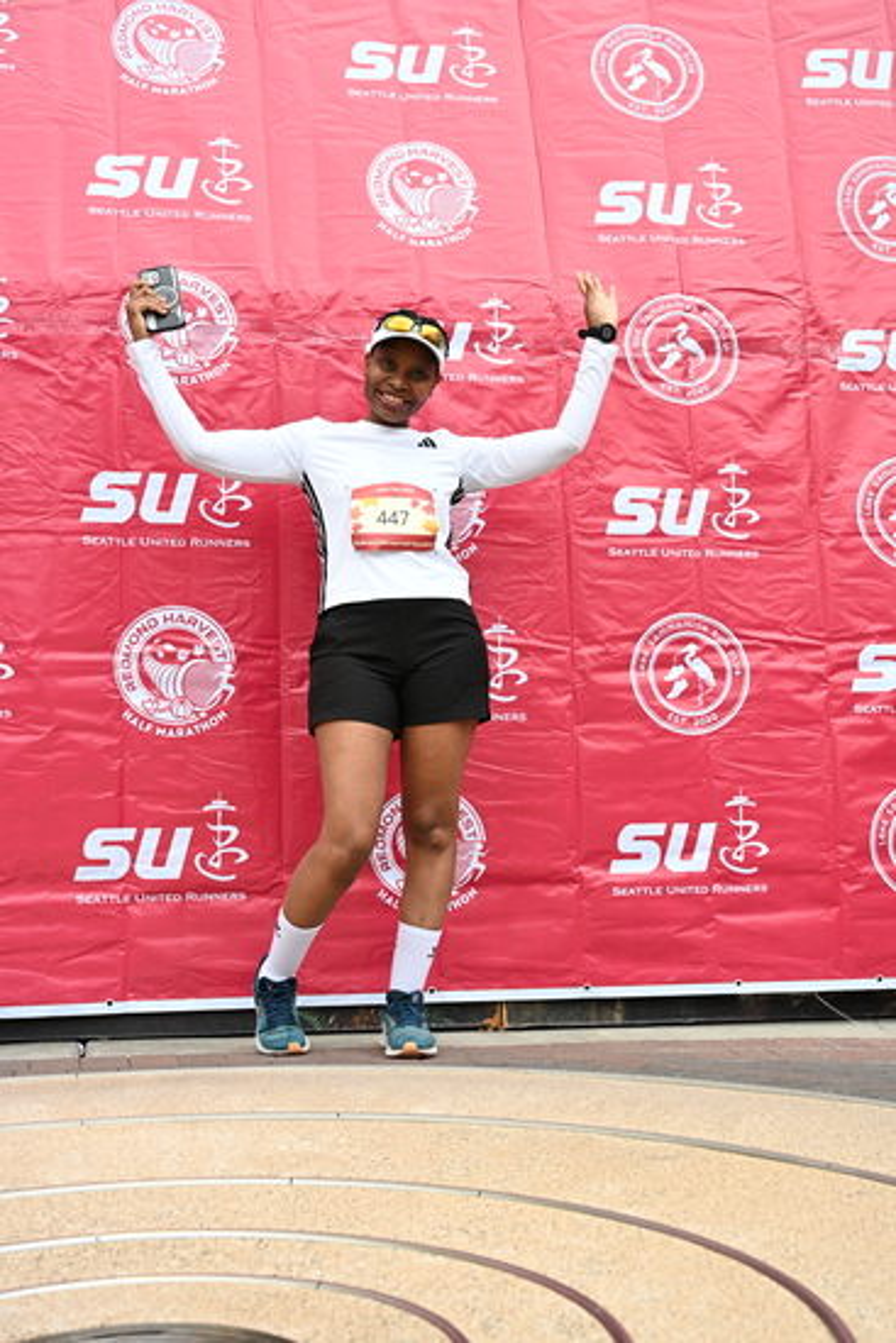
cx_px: 448
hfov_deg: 29.9
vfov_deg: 43.6
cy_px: 672
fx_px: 1679
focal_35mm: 45
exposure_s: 1/400
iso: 2000
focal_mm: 45
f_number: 4
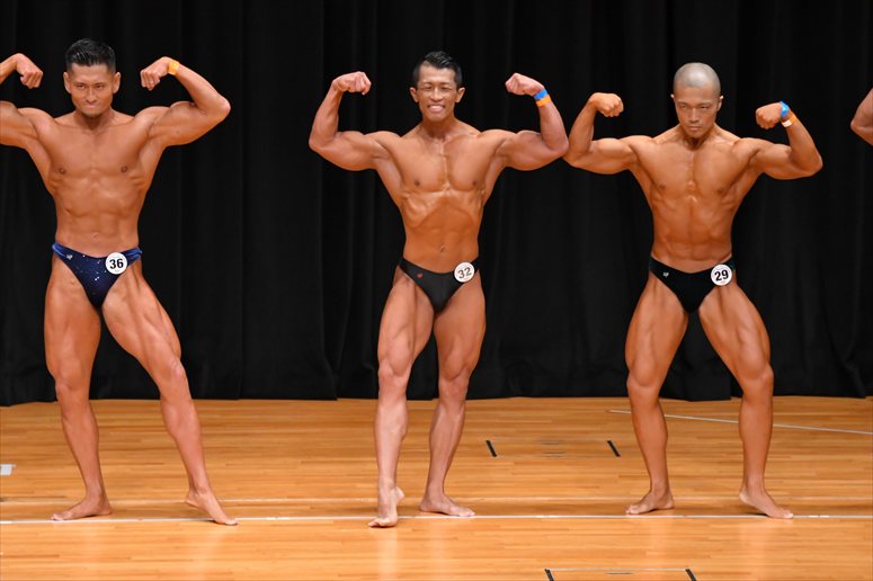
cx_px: 436
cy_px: 290
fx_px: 6544
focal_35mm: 270
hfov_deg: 7.6
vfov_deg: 5.1
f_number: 5.6
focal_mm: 180
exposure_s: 1/400
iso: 4000
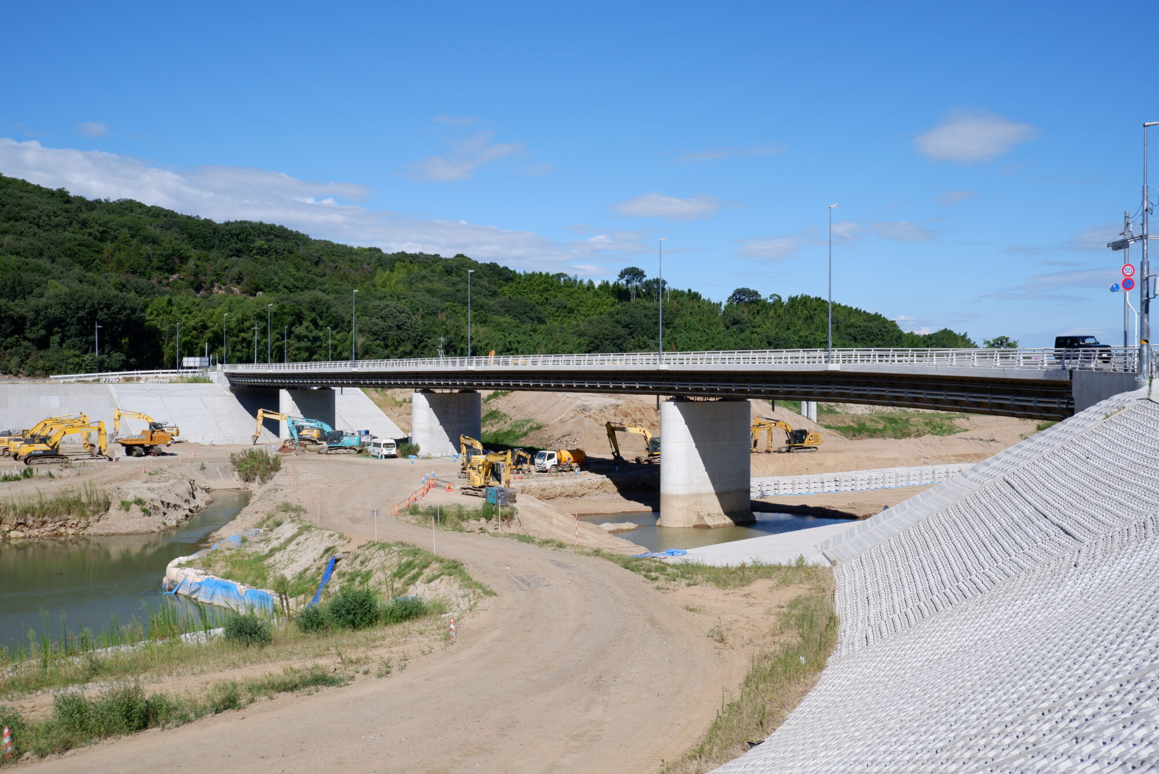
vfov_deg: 37.9
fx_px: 1127
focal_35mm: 35
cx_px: 580
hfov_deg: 54.4
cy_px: 387
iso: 200
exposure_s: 1/420
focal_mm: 23.5
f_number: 10
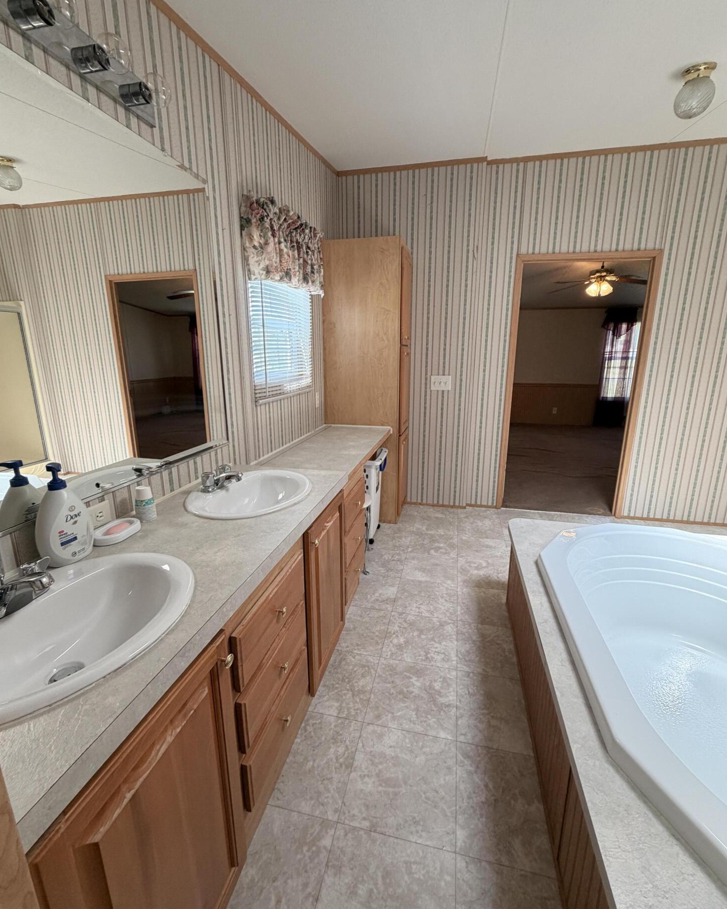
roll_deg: +0.1
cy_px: 448
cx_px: 372
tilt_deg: -12.7
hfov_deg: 84.0
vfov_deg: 96.8
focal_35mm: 15
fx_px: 403
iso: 160
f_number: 2.2
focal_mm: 2.22
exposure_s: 1/121
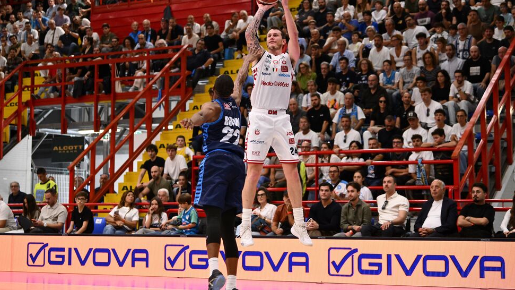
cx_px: 257
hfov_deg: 28.6
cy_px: 119
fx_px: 1010
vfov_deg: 16.3
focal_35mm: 74
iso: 5000
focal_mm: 70
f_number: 2.8
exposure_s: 1/1250
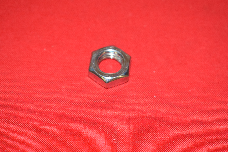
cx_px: 114
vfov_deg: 16.6
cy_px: 76
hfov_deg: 24.6
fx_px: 523
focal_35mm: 82
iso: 1250
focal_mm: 55
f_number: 5.6
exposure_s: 1/200
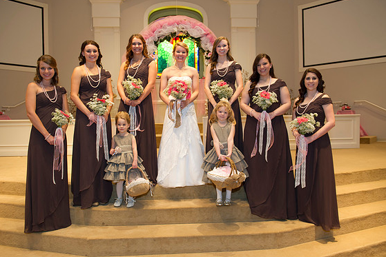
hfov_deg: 65.5
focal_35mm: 28
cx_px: 195
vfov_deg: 46.4
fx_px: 300
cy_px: 125
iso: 1250
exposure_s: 1/100
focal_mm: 27
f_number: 4
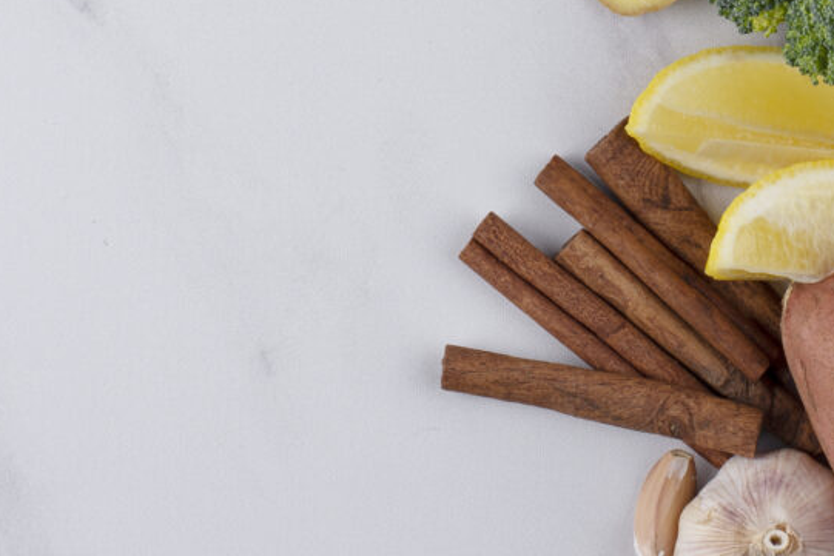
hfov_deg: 14.4
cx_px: 584
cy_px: 52
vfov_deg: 9.6
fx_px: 3290
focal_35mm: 142
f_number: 9
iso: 100
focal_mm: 50
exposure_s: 1/100
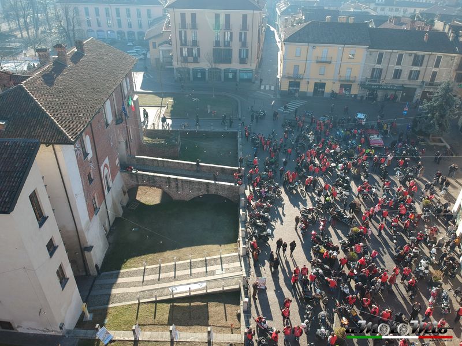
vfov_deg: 54.9
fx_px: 334
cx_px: 231
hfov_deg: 69.4
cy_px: 173
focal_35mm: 25
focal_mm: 4.49
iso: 100
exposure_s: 1/400
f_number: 2.6
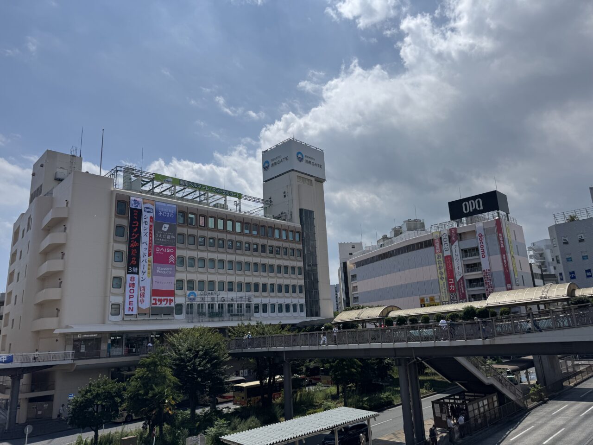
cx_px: 296
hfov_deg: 71.6
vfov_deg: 56.8
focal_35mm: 24
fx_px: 411
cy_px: 222
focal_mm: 6.76
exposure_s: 1/12346
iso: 64
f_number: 1.78
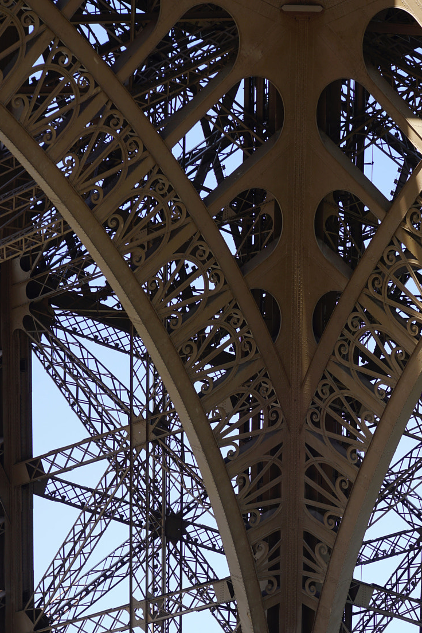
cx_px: 289
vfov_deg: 14.4
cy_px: 431
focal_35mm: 142
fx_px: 2497
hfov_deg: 9.7
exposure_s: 1/125
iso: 100
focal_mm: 98
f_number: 5.6
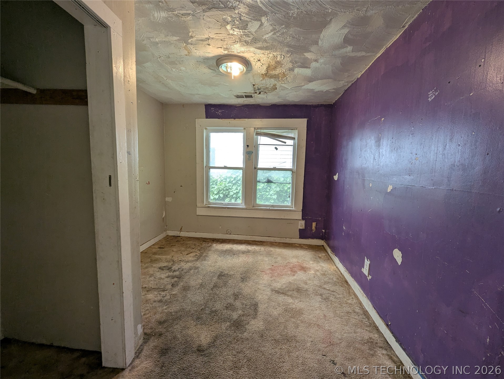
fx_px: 190
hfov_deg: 106.1
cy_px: 190
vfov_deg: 90.0
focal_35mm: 13
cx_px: 252
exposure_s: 1/30
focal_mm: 1.95
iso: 57
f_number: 2.2
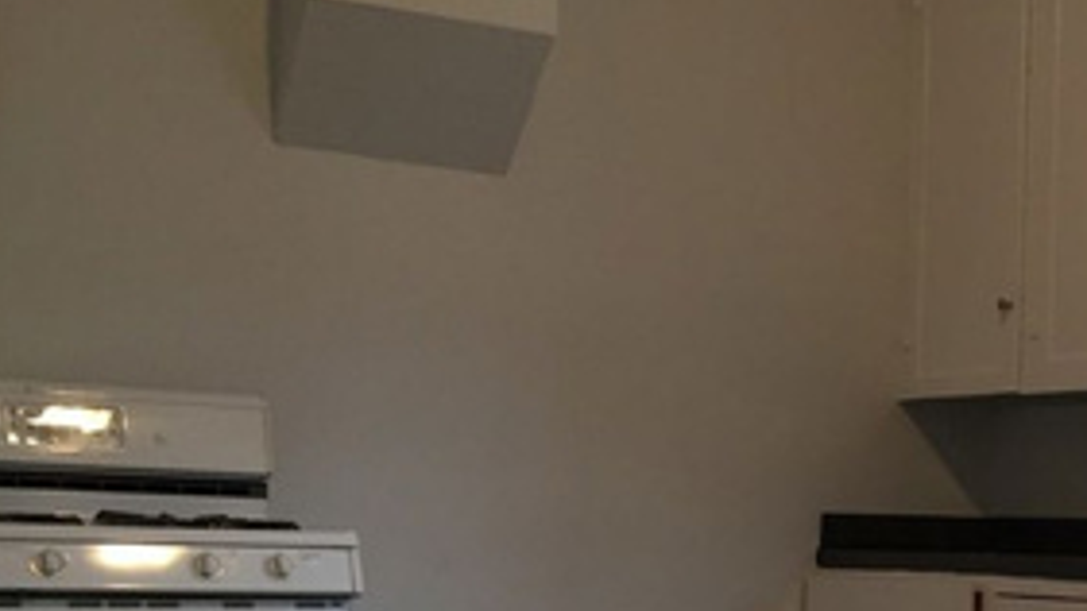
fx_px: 2075
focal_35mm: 72
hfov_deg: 27.8
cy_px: 557
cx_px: 1064
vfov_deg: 16.5
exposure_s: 1/30
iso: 100
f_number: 2.2
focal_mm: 4.15
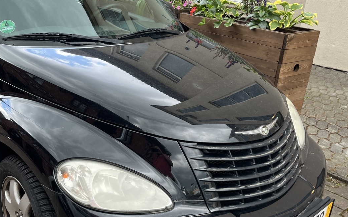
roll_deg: -2.3
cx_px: 103
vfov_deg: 30.5
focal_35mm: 42
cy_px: 114
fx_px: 398
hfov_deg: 46.1
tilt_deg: -22.8
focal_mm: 5.1
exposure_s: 1/121
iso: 80
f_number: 1.6
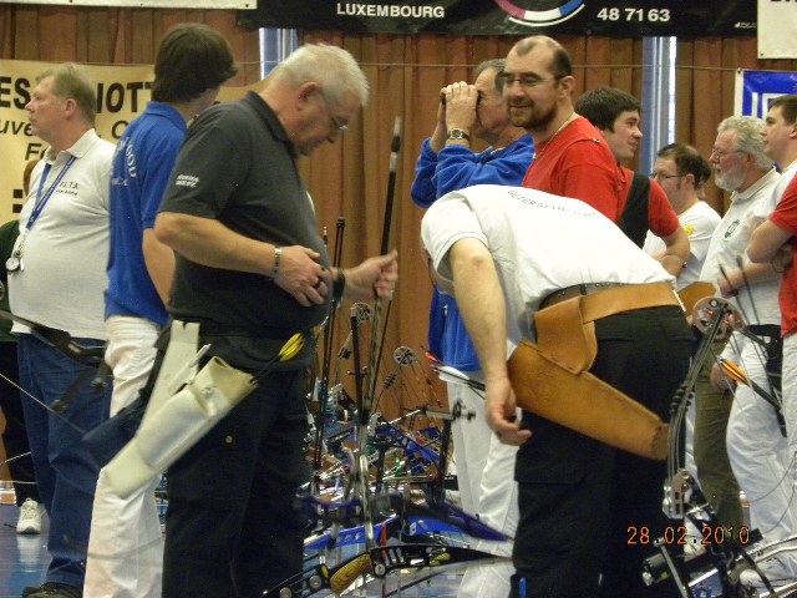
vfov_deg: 8.1
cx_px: 398
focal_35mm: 184
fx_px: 4236
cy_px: 299
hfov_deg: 10.7
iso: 400
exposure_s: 1/18.2
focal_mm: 32.7
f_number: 4.5
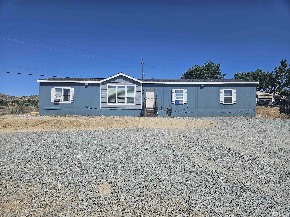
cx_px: 145
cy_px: 108
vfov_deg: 58.9
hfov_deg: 73.9
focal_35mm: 23
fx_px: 193
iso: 25
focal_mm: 5.4
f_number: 1.8
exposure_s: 1/3436
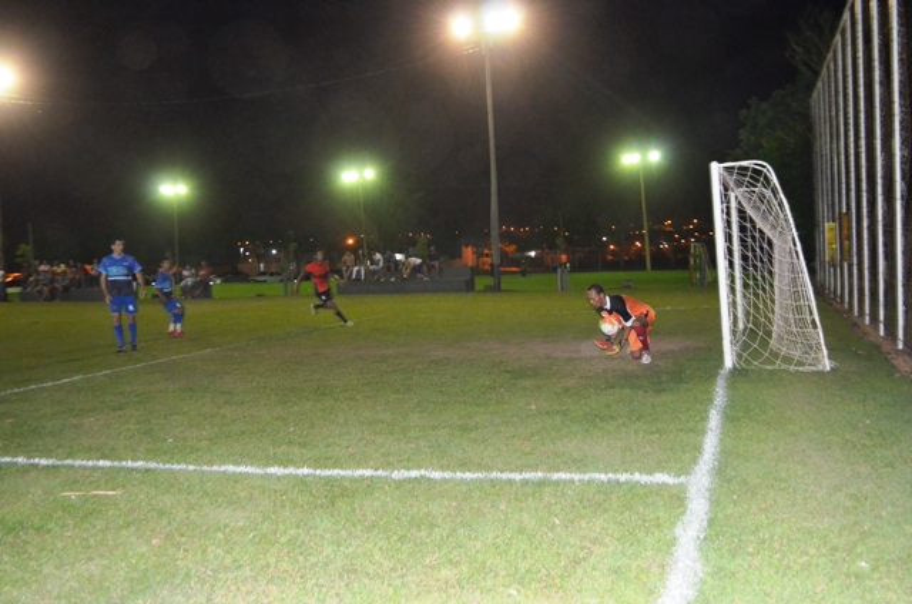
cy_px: 302
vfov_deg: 28.0
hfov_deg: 41.2
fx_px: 1214
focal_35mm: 48
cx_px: 456
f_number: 4.8
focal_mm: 32
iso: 3200
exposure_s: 1/60
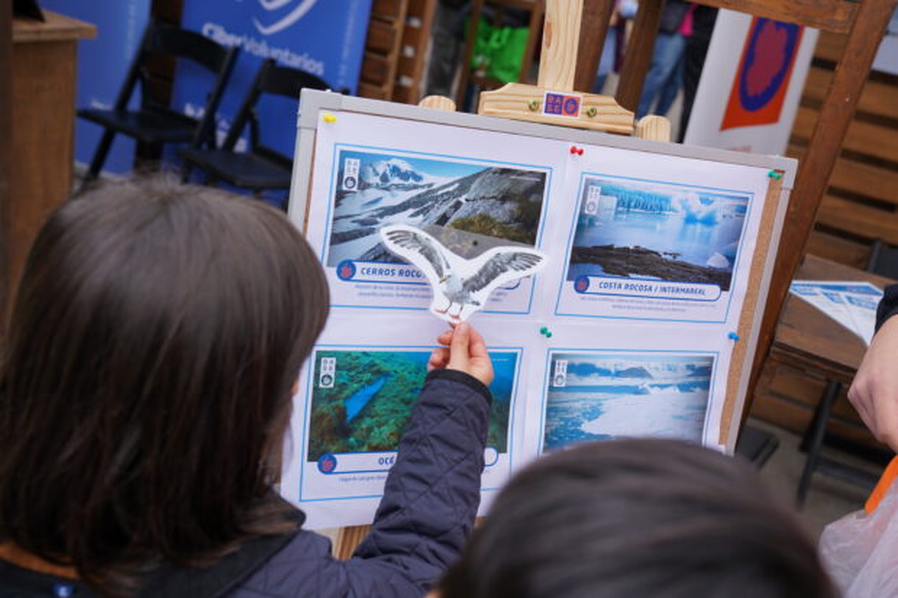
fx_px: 973
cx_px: 449
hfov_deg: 49.6
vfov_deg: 34.2
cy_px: 299
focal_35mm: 39
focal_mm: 39
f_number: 4.5
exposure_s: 1/400
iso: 100
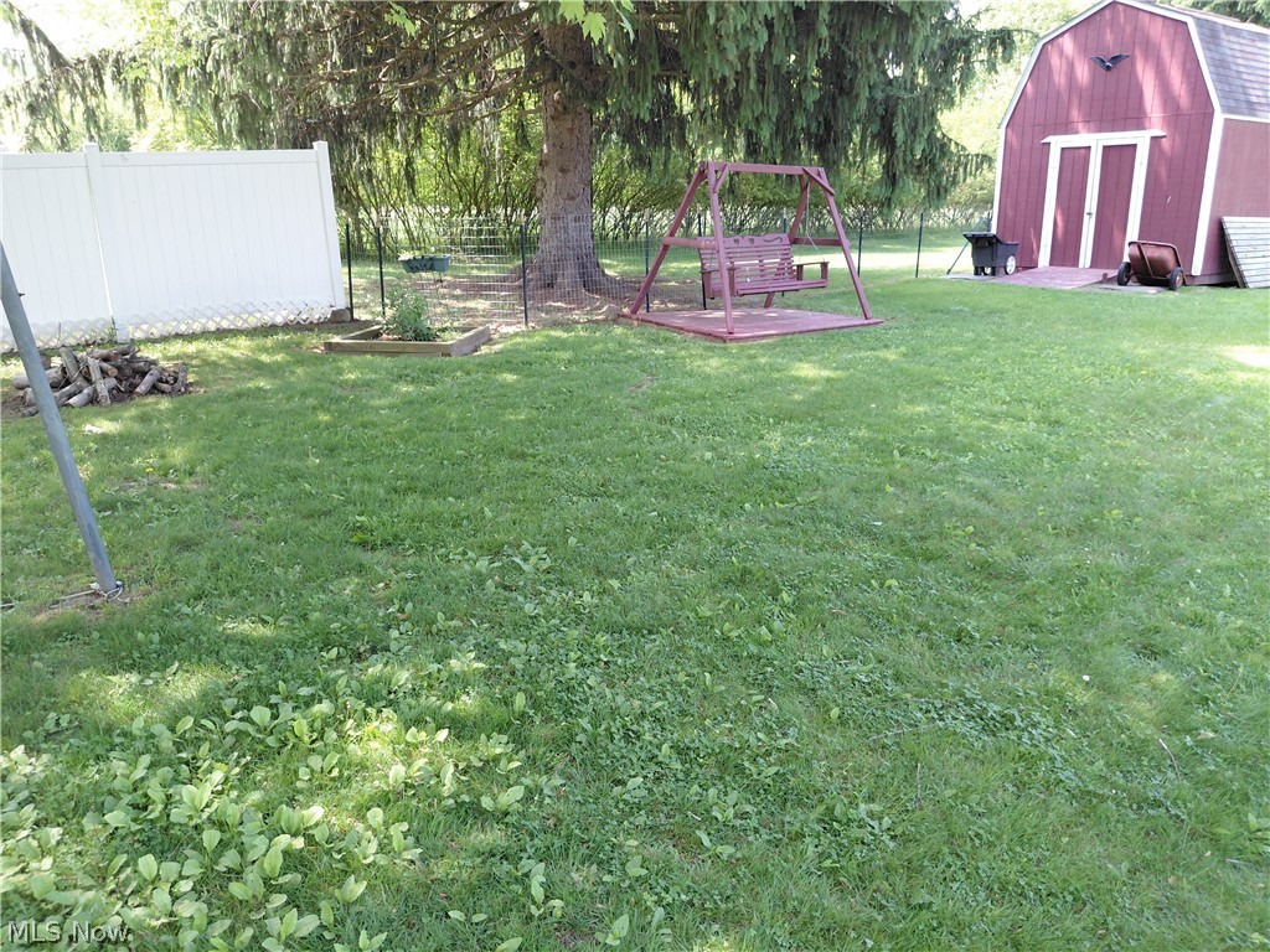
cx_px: 635
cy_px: 476
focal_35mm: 25
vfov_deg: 54.9
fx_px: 917
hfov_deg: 69.4
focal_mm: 4.69
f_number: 1.8
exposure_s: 1/120
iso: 80
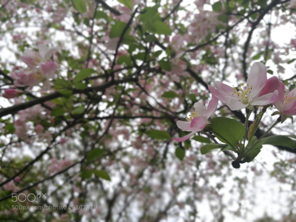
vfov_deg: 51.4
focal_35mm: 27
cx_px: 148
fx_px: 231
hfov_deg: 65.3
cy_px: 111
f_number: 4
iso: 50
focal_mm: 4.5
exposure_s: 1/181
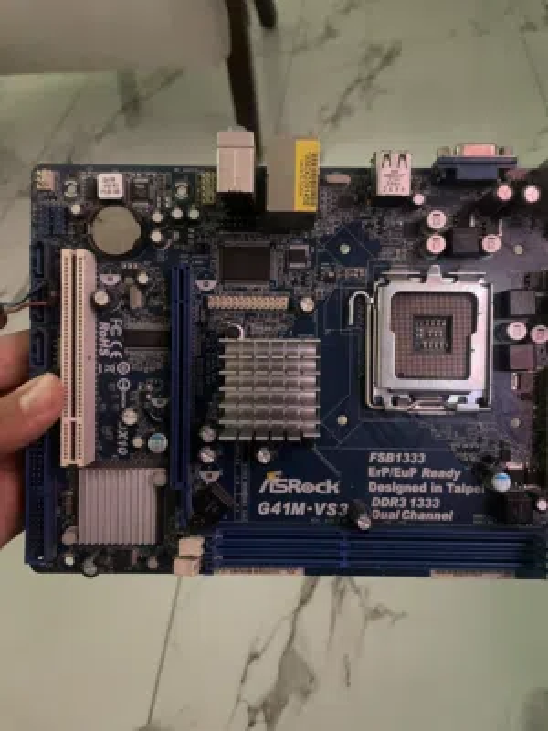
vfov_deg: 67.3
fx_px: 549
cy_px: 366
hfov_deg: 53.1
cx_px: 274
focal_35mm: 26
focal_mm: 4.2
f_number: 1.6
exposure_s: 1/30
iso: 1000
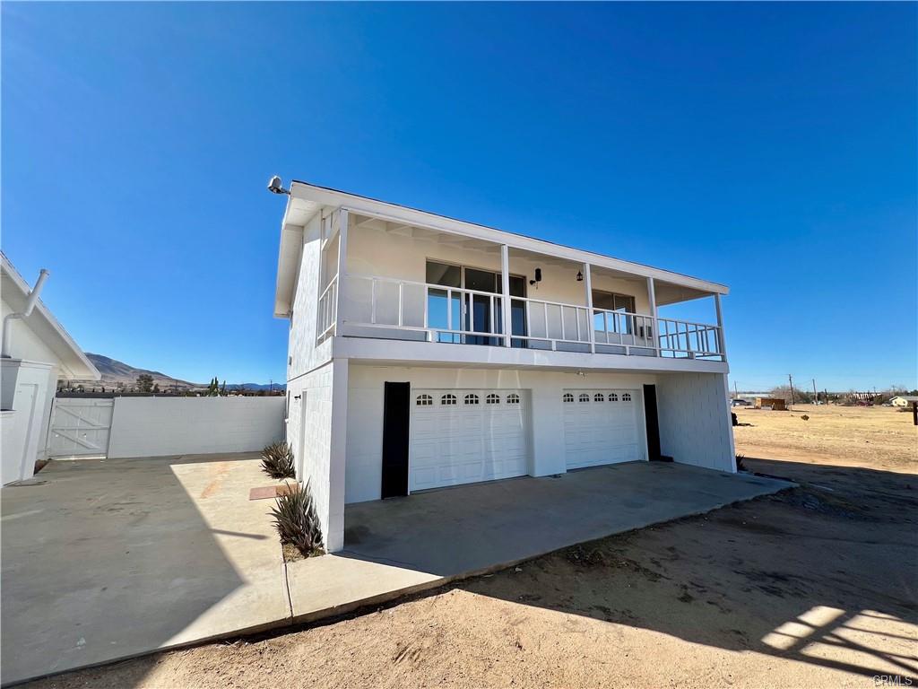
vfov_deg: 89.9
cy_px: 344
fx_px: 345
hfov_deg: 106.2
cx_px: 459
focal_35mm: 13
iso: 32
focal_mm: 1.57
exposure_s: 1/1553
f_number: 1.8
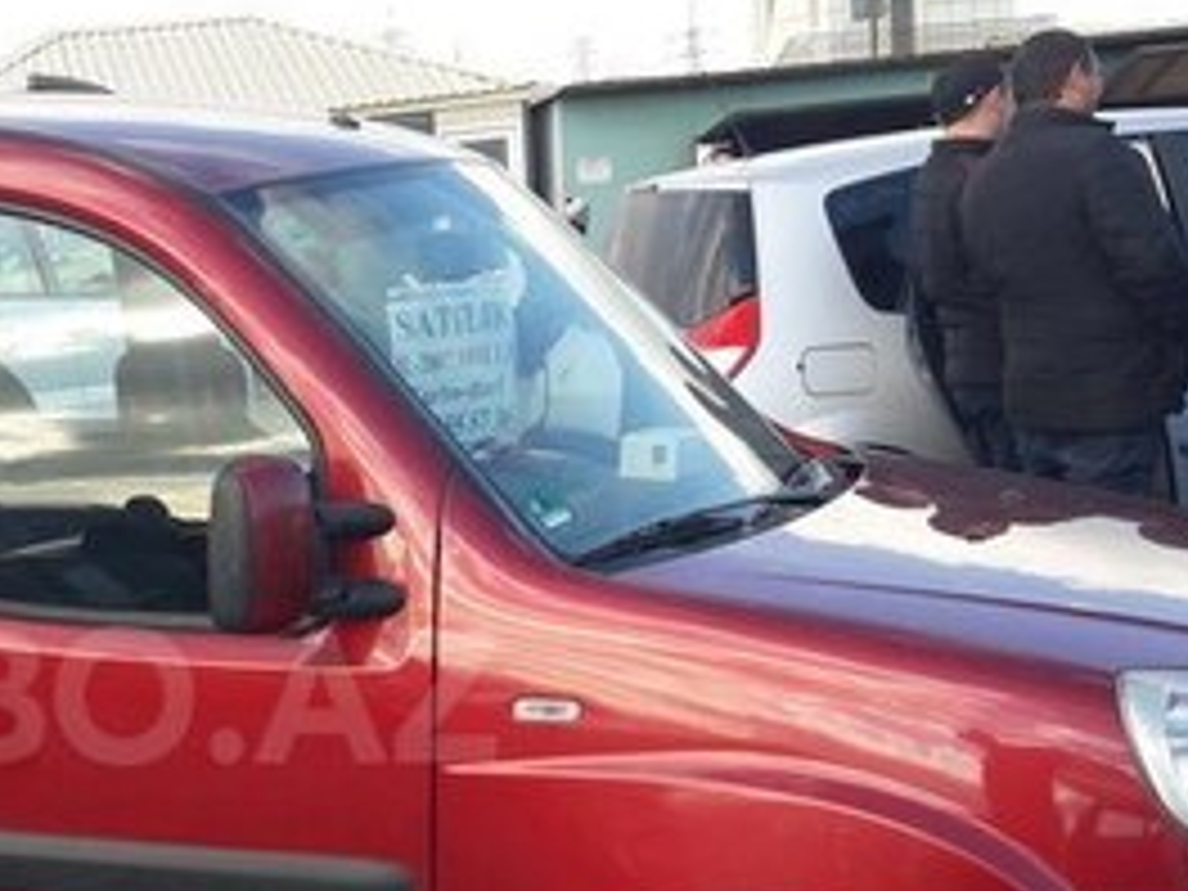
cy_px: 695
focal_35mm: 70
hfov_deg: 26.5
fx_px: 2402
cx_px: 36
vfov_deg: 20.8
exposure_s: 1/452
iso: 40
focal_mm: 3.7
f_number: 1.9
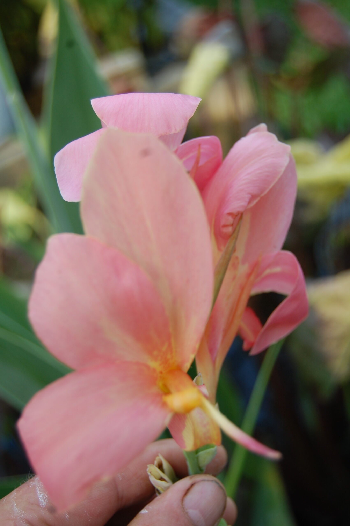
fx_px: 833
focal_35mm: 57
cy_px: 263
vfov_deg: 35.1
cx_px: 175
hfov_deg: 23.7
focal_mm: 38
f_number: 5.6
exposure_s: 1/125
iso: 200
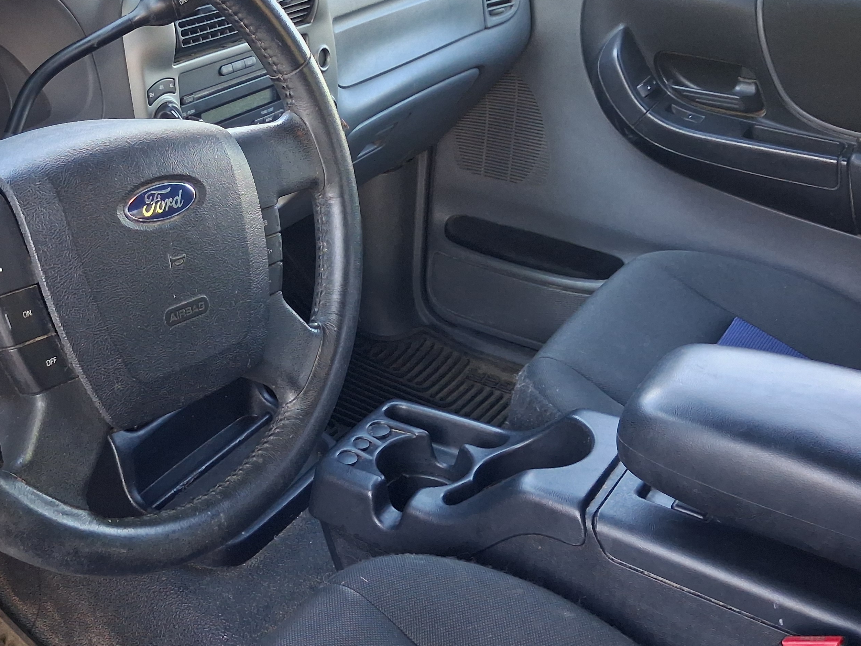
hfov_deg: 42.1
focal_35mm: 44
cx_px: 254
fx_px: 1094
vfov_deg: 32.4
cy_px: 186
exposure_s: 1/120
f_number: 1.8
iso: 320
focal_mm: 4
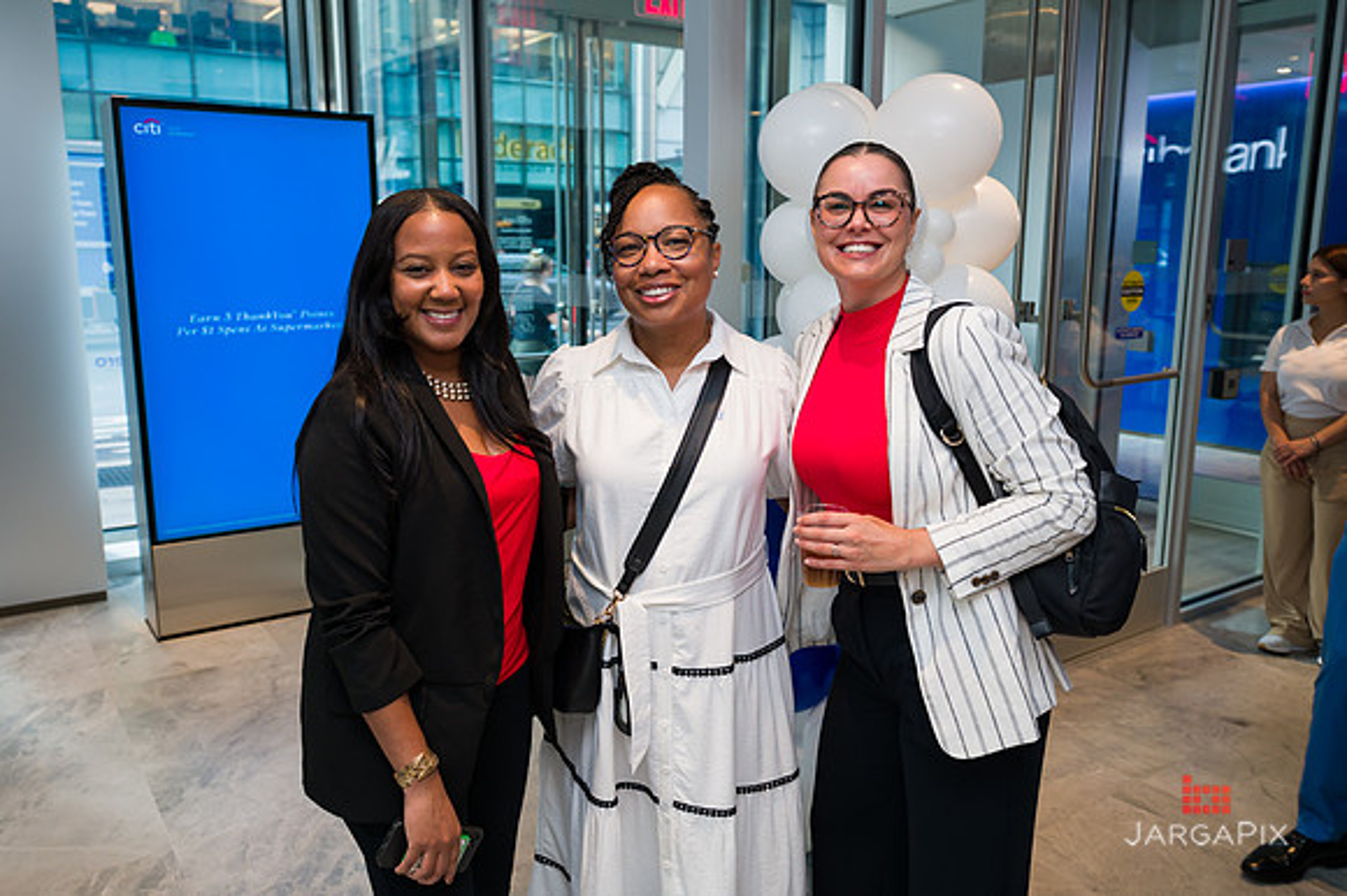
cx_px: 653
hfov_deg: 64.5
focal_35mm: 29
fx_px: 1067
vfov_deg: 45.6
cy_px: 434
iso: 400
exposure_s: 1/200
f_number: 3.5
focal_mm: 27.5
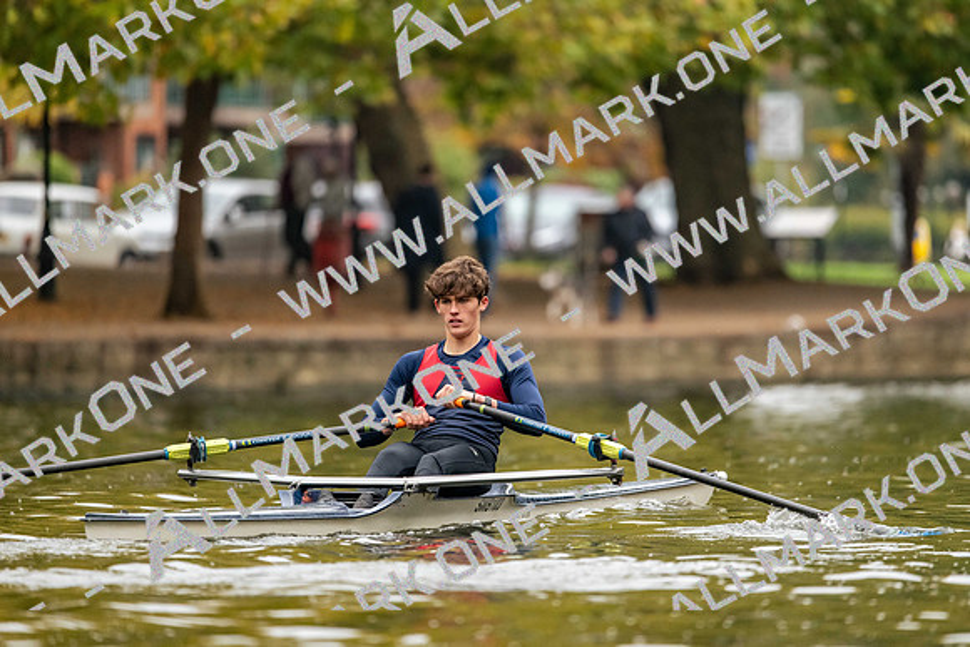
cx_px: 485
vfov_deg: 3.4
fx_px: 10780
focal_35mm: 400
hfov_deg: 5.2
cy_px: 324
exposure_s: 1/2000
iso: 3600
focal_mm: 400
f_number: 4.5
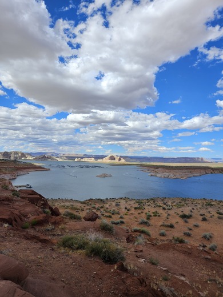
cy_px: 148
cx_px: 112
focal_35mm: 23
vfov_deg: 73.9
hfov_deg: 58.9
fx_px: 198
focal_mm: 5.4
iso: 25
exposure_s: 1/1834
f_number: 1.8
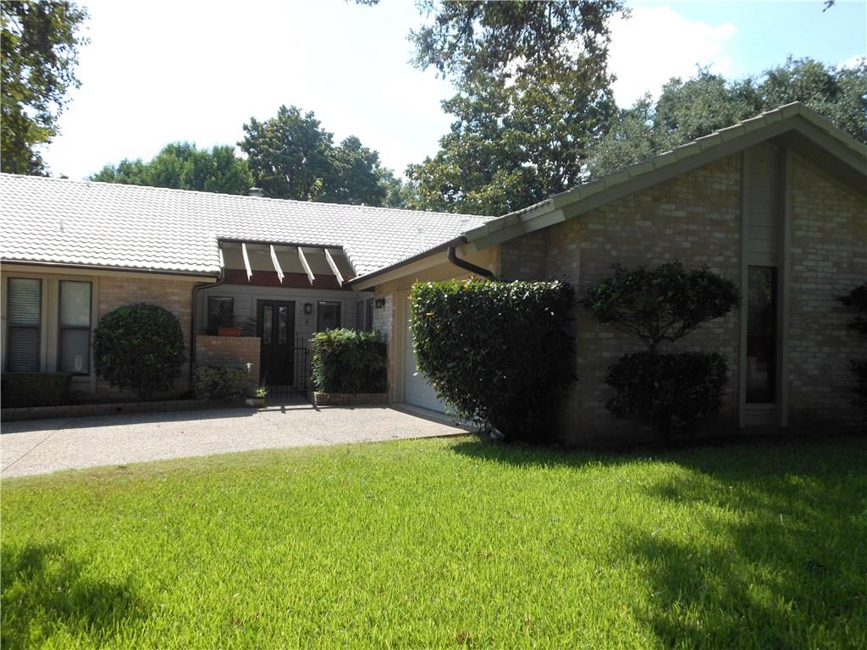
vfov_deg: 48.2
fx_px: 726
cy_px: 325
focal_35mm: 29
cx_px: 434
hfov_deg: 61.7
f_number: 3.3
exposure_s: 1/500
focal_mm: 5.2
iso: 80
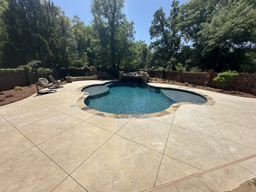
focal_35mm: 14
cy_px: 96
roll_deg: -1.5
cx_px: 128
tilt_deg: -15.1
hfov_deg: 102.1
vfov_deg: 85.7
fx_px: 104
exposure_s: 1/2817
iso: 50
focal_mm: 2.22
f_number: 2.2
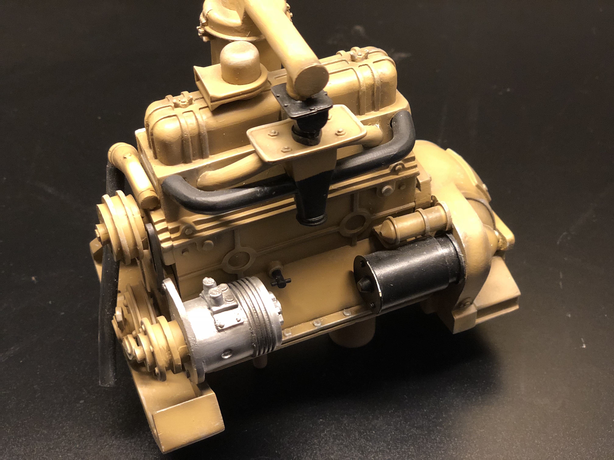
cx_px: 307
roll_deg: +2.4
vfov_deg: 28.0
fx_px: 922
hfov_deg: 36.8
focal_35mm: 52
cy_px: 230
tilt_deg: -42.4
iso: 160
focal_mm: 6
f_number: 2.4
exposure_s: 1/11
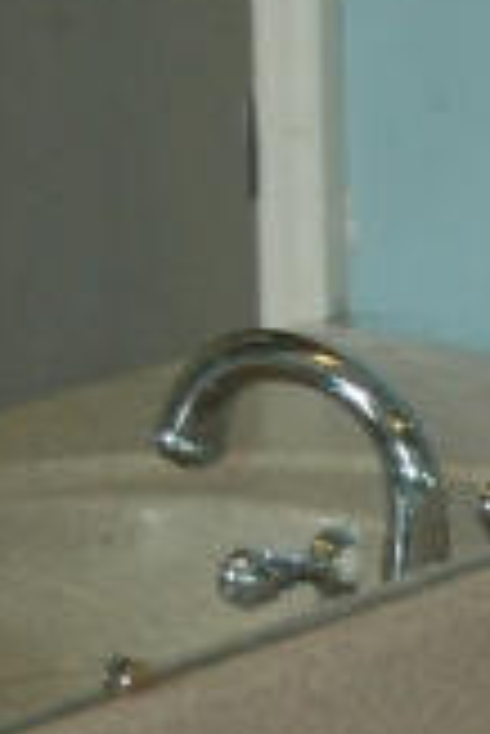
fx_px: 4726
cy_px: 775
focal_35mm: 232
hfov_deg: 5.8
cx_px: 980
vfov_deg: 8.8
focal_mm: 28
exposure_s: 1/60
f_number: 4
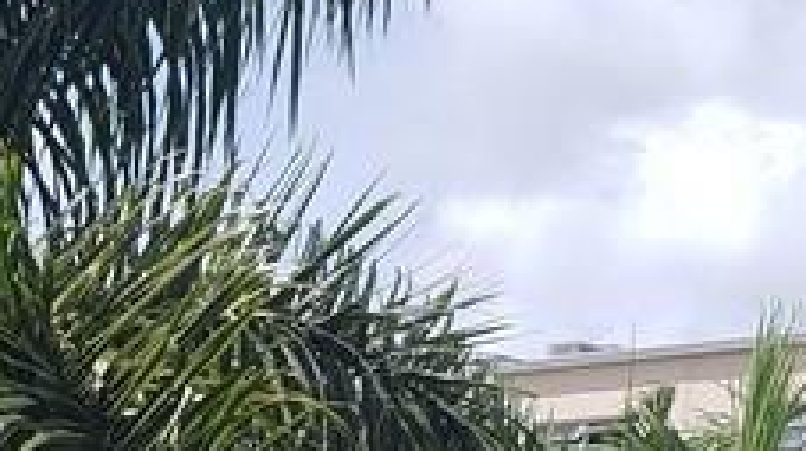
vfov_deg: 8.9
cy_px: 920
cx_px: -121
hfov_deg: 16.2
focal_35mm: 128
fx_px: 2732
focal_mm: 4.3
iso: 50
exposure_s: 1/1133
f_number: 2.4
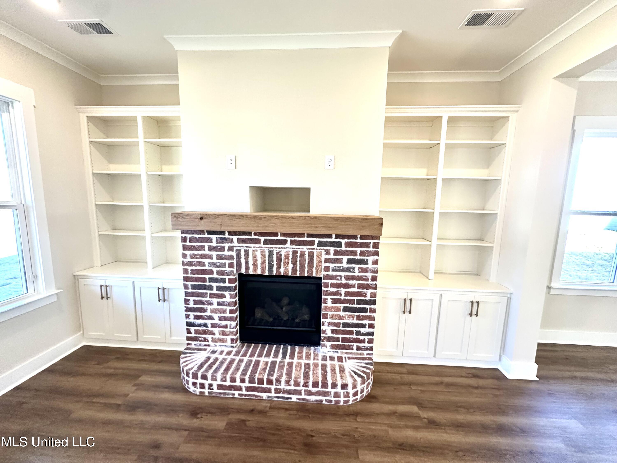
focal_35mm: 14
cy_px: 232
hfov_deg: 102.1
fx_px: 250
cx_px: 308
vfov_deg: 85.7
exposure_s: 1/120
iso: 200
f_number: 2.2
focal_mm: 2.22
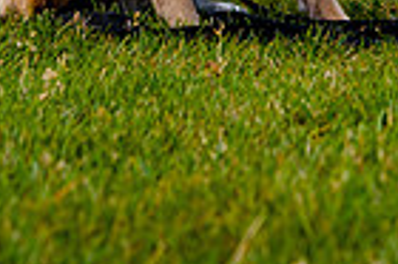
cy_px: -384
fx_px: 3114
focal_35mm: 282
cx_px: 271
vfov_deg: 4.7
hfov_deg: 7.3
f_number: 5
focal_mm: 55
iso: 200
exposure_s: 1/500
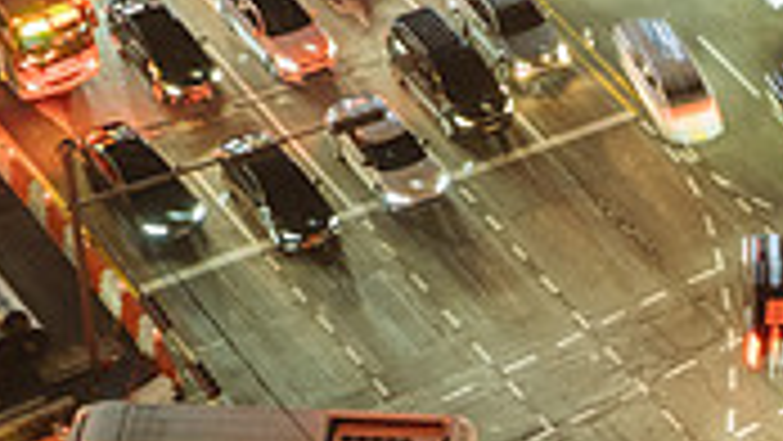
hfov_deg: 8.4
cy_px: 529
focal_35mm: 255
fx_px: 5296
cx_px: 860
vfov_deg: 4.8
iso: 400
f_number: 3.2
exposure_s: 1/4
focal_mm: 48.5
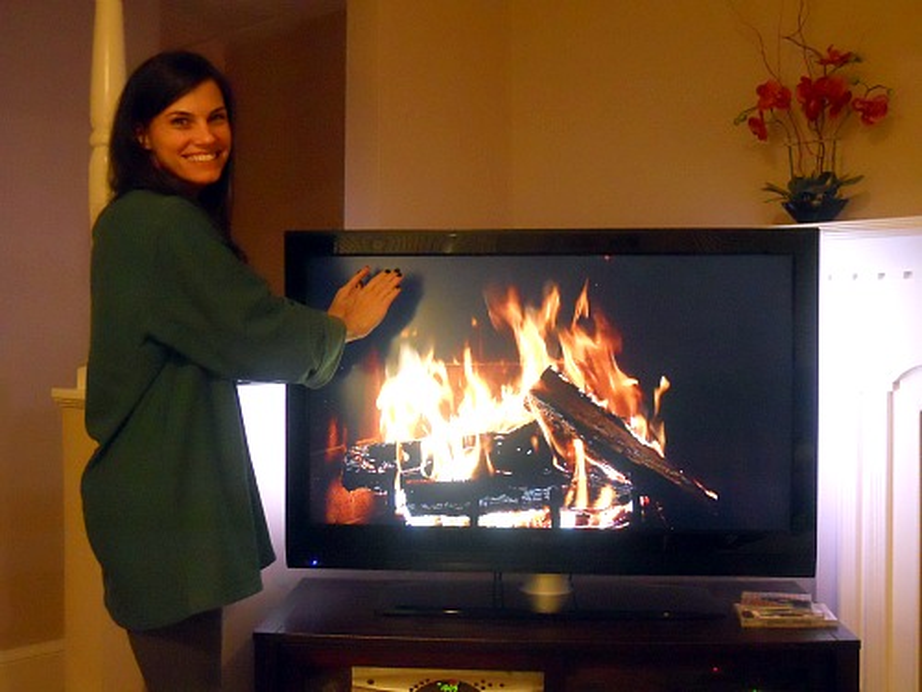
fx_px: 1092
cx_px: 461
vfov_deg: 35.1
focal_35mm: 41
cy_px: 346
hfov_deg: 45.8
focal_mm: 7.3
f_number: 3.2
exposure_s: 1/25
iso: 800
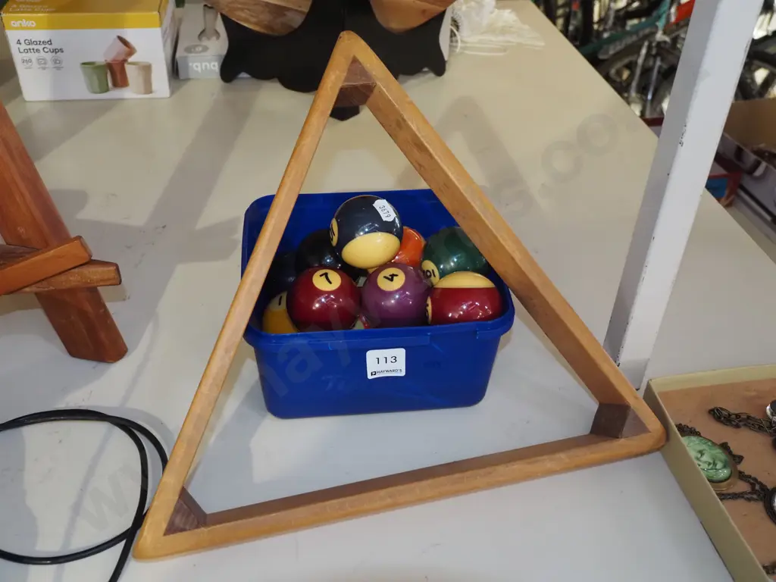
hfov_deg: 54.0
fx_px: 762
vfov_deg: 41.8
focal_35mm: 34
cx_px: 388
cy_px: 291
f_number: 5
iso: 2500
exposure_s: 1/60
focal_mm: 17
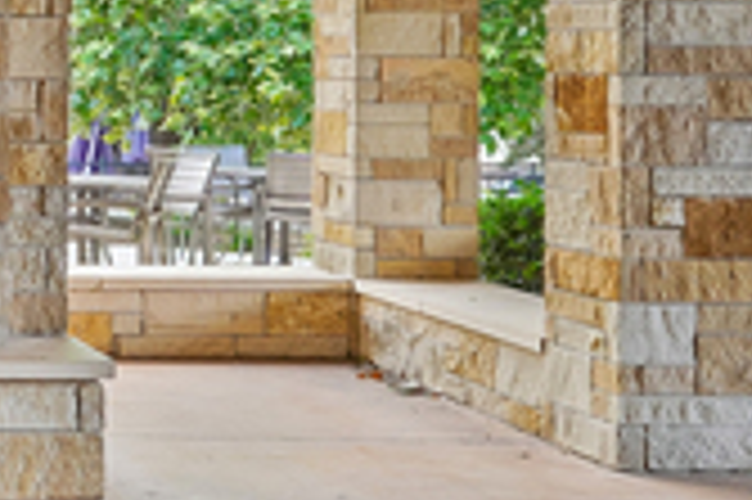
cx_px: -347
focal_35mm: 98
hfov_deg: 18.6
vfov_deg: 13.8
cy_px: 65
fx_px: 2043
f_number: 8
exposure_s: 1/30
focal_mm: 25.5
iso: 400
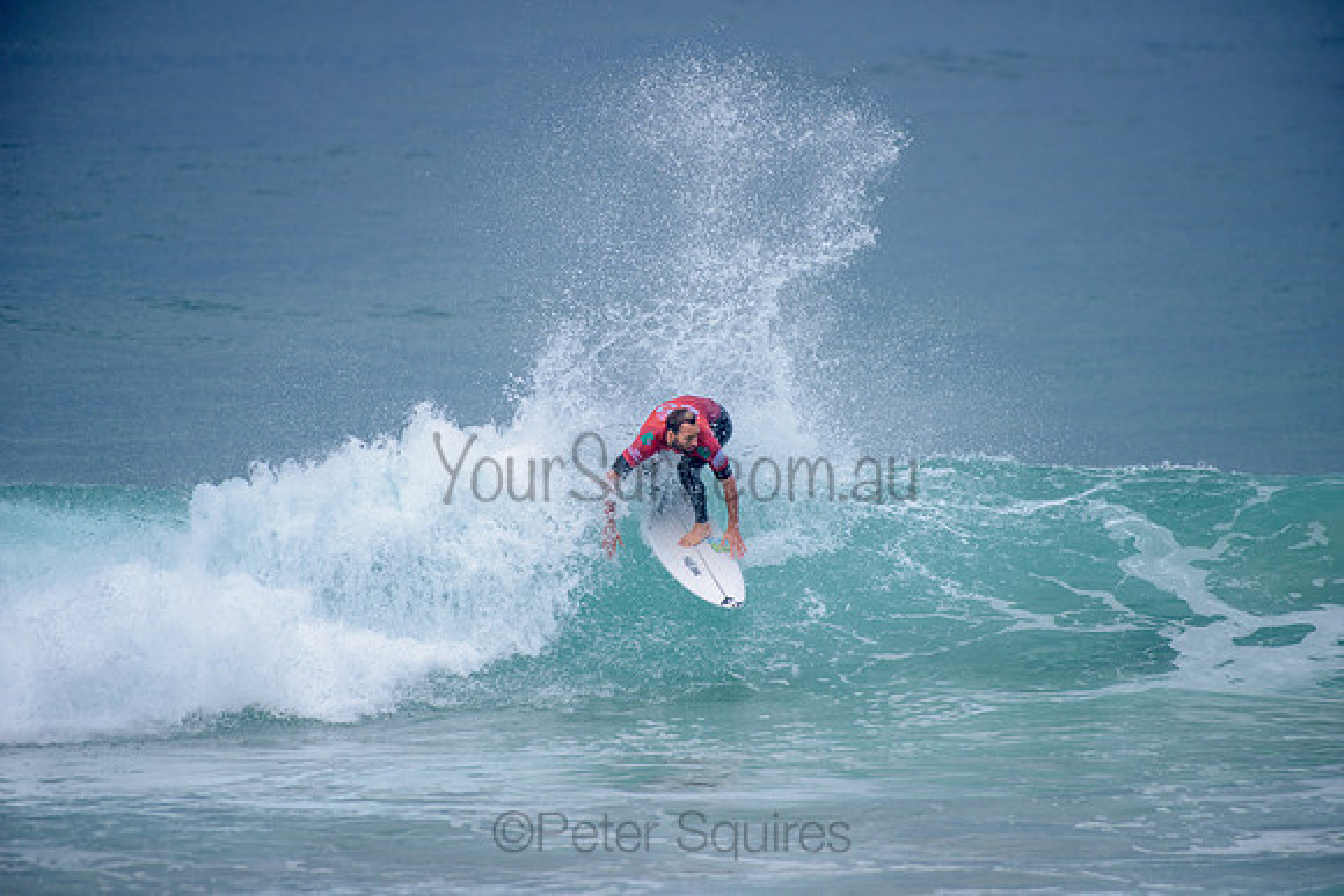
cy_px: 448
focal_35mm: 500
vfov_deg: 2.8
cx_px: 672
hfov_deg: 4.1
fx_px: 18670
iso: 180
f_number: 5.6
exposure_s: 1/2000
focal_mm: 500
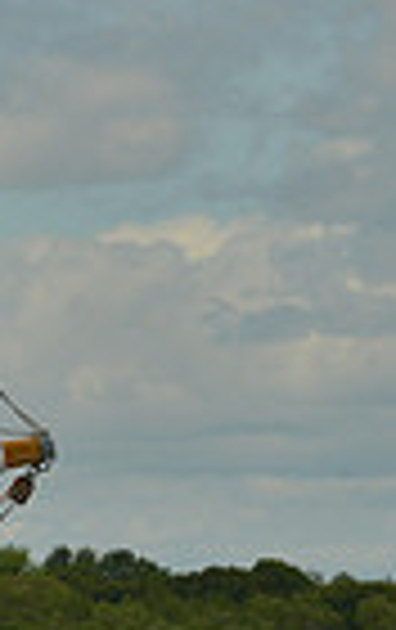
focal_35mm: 844
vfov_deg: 2.5
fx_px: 14514
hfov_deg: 1.6
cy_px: 839
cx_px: -904
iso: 400
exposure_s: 1/800
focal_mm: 200
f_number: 11
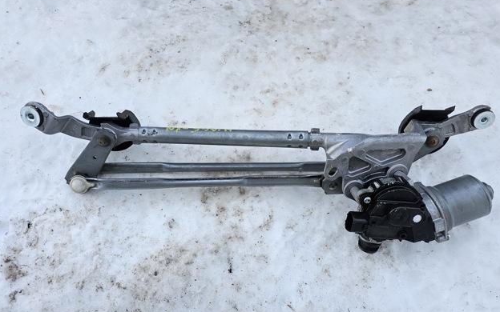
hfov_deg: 72.5
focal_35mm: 25
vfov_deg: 49.2
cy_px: 167
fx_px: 341
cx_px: 252
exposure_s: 1/180
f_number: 1.7
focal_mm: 6.3
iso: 50
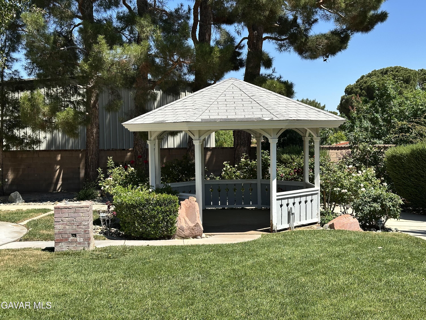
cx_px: 213
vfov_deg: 30.3
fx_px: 591
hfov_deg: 39.7
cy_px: 160
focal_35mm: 48
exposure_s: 1/2667
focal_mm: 6.86
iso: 64
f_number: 1.78
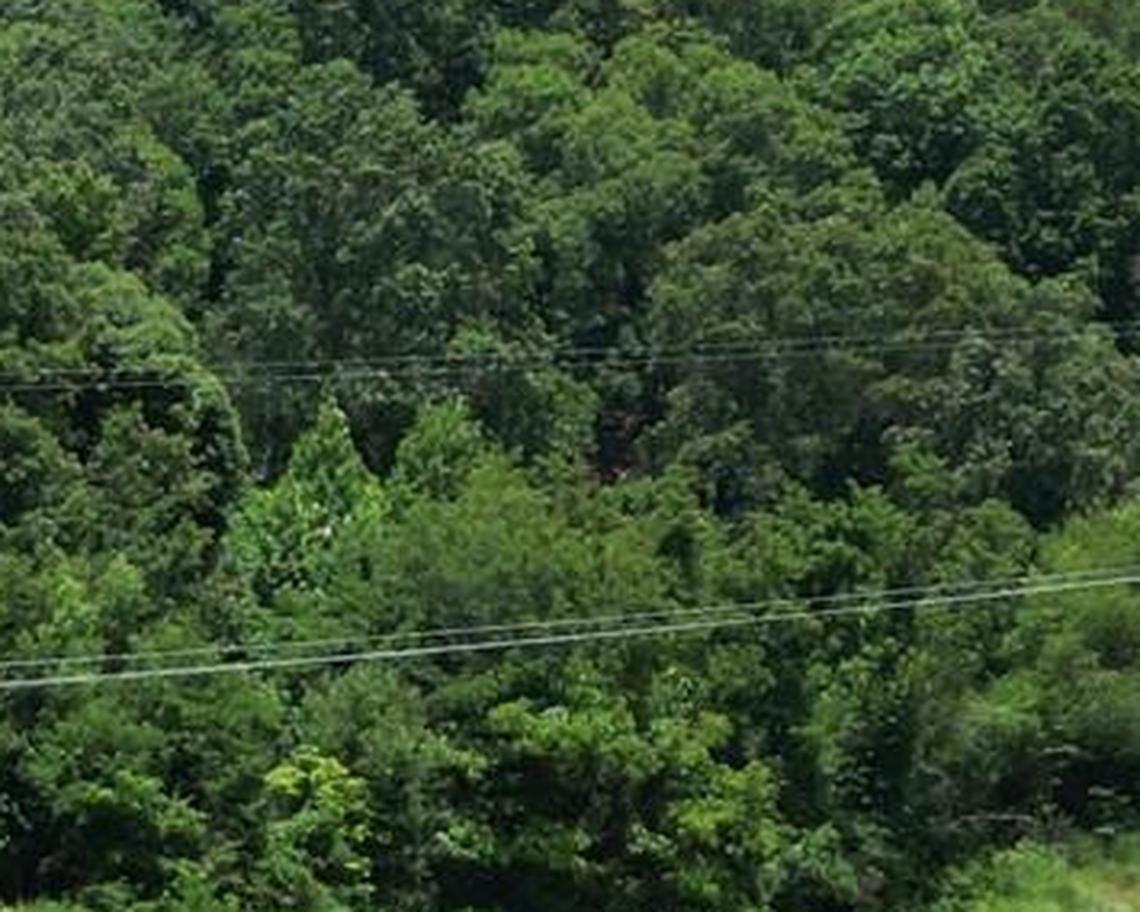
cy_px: 1753
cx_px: 87
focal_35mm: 135
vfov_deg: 10.6
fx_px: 4555
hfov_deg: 14.1
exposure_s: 1/2500
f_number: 1.7
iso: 120
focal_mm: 6.72
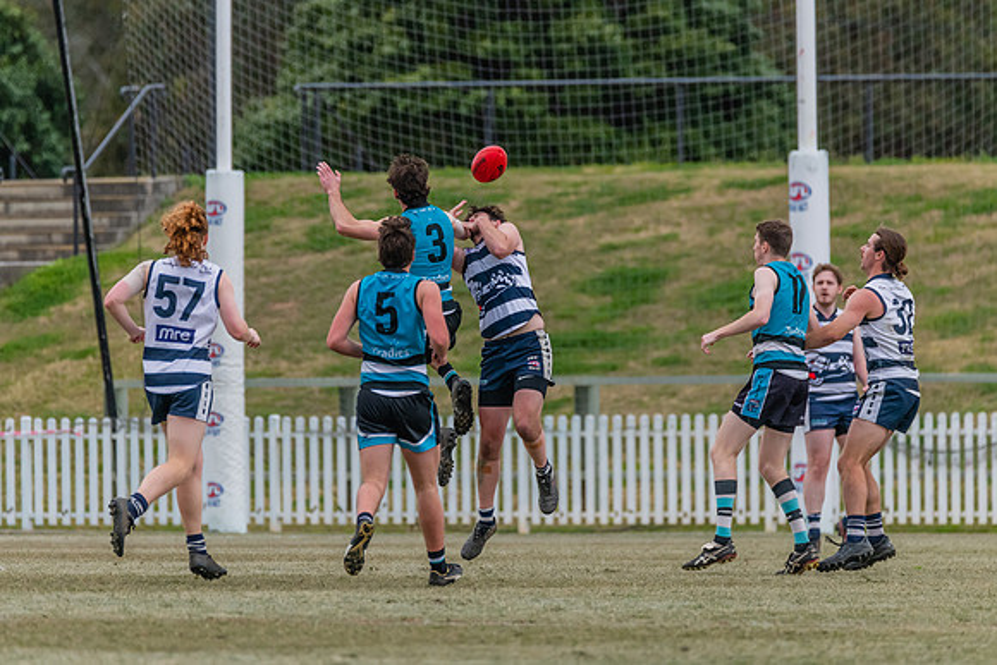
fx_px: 14179
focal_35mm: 512
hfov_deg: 4.0
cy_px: 316
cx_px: 498
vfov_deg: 2.7
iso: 1600
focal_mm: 460
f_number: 6.3
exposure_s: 1/1600
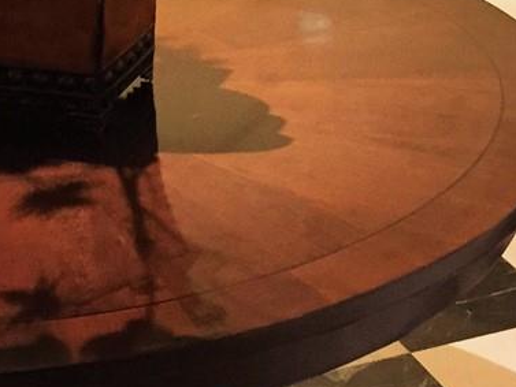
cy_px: -261
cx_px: 346
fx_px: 1834
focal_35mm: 123
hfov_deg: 16.0
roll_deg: -1.6
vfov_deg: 11.4
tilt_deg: -12.3
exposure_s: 1/30
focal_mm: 4.15
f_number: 2.2
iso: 125
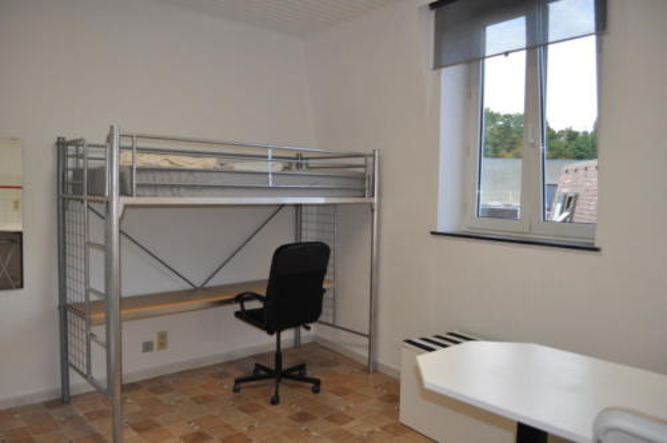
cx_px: 334
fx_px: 500
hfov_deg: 67.4
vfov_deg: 47.8
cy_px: 222
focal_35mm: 27
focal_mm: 18
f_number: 3.8
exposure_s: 1/160
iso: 640
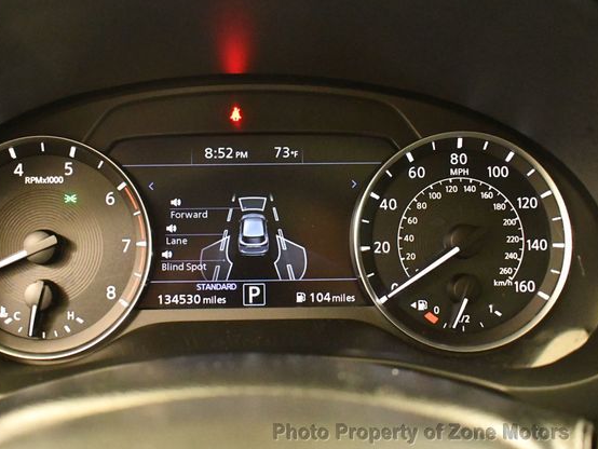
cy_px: 222
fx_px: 691
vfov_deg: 36.0
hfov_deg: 46.7
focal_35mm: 40
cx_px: 260
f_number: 3.5
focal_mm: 18
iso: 8000
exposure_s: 1/60
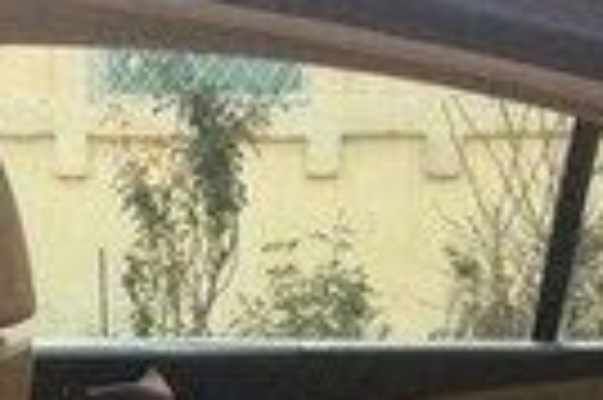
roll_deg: -1.0
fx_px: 1874
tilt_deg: -21.3
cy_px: 926
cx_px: 99
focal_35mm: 112
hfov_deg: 18.1
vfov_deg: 10.6
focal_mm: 4.15
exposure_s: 1/119
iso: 25
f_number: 2.2
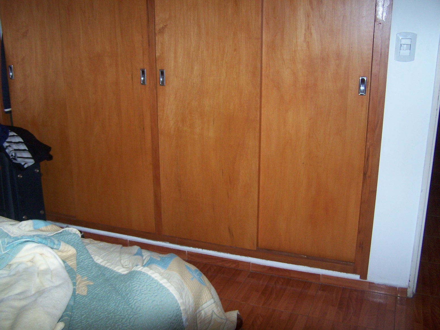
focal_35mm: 38
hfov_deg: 49.0
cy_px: 165
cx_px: 220
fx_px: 483
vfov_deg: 37.7
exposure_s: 1/60
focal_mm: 6.3
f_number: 2.8
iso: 140
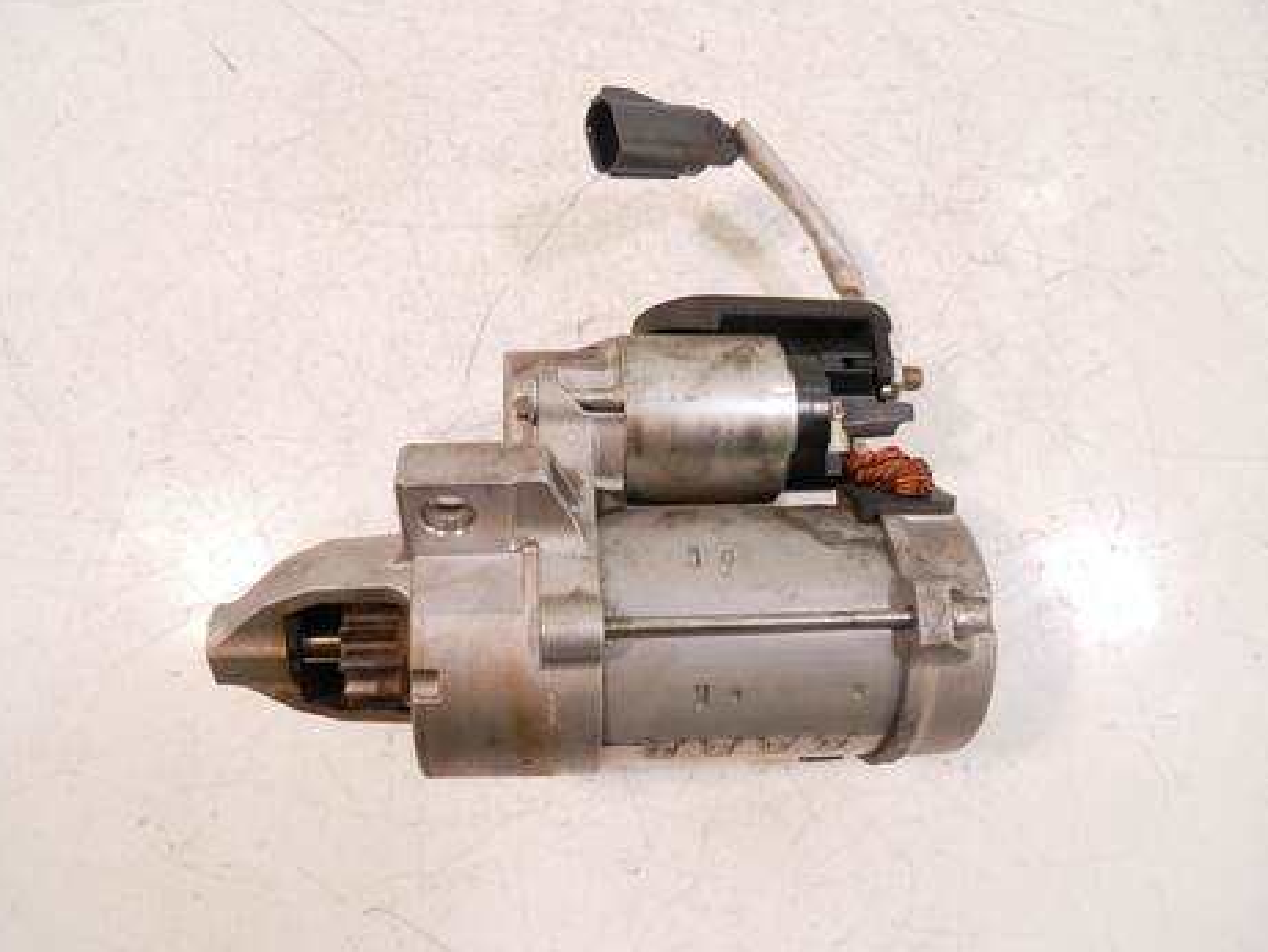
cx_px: 627
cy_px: 482
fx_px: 916
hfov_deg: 69.4
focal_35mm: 25
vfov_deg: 54.9
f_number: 3.5
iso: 1250
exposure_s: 1/125
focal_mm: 12
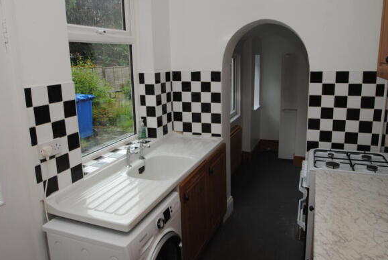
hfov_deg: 67.3
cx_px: 203
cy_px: 124
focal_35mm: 27
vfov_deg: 48.0
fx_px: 291
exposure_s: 1/60
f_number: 4
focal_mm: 16
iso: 200
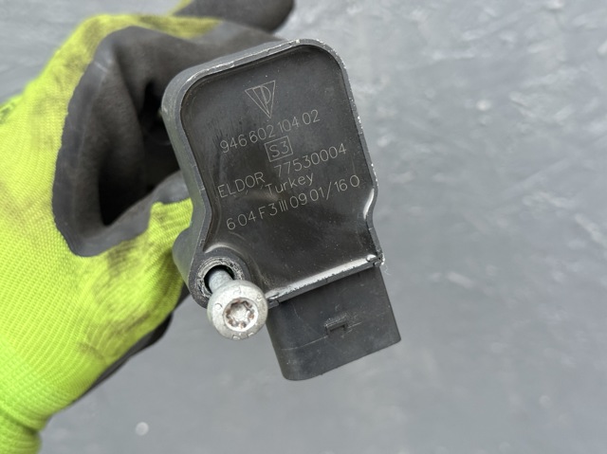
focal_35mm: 48
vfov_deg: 30.2
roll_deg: +17.6
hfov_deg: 39.7
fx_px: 841
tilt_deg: -23.9
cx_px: 304
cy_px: 227
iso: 250
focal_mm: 6.76
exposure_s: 1/60
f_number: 1.78
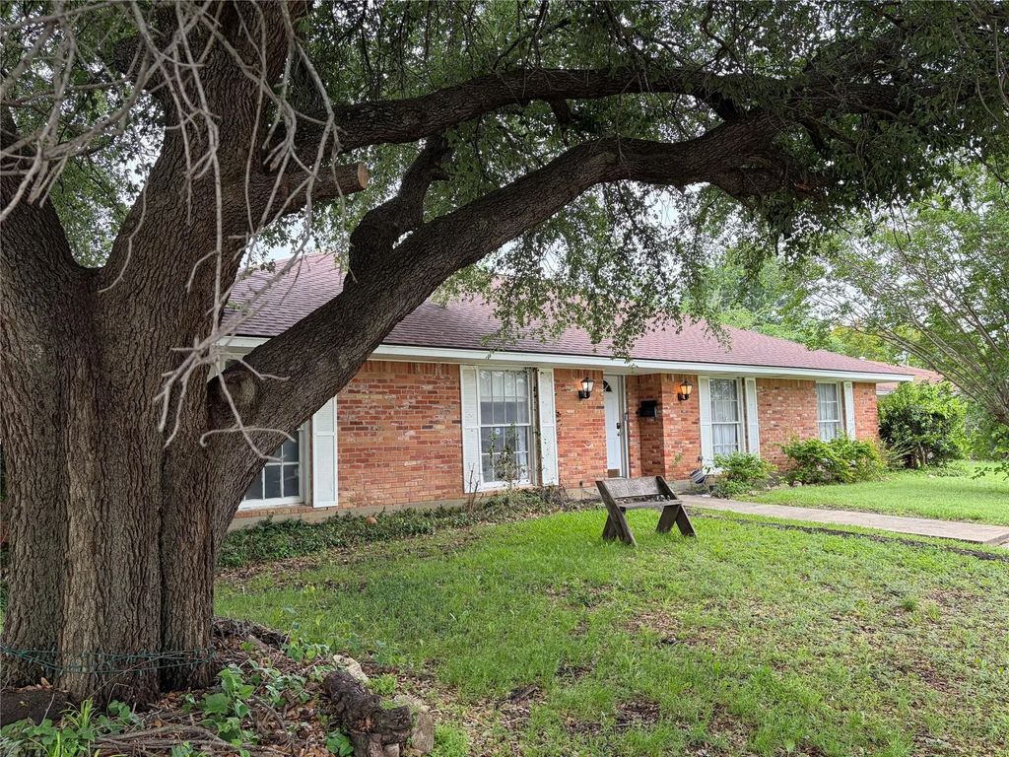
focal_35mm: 26
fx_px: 758
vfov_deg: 53.1
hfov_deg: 67.3
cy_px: 378
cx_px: 504
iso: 50
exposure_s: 1/265
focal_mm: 5.96
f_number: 1.6
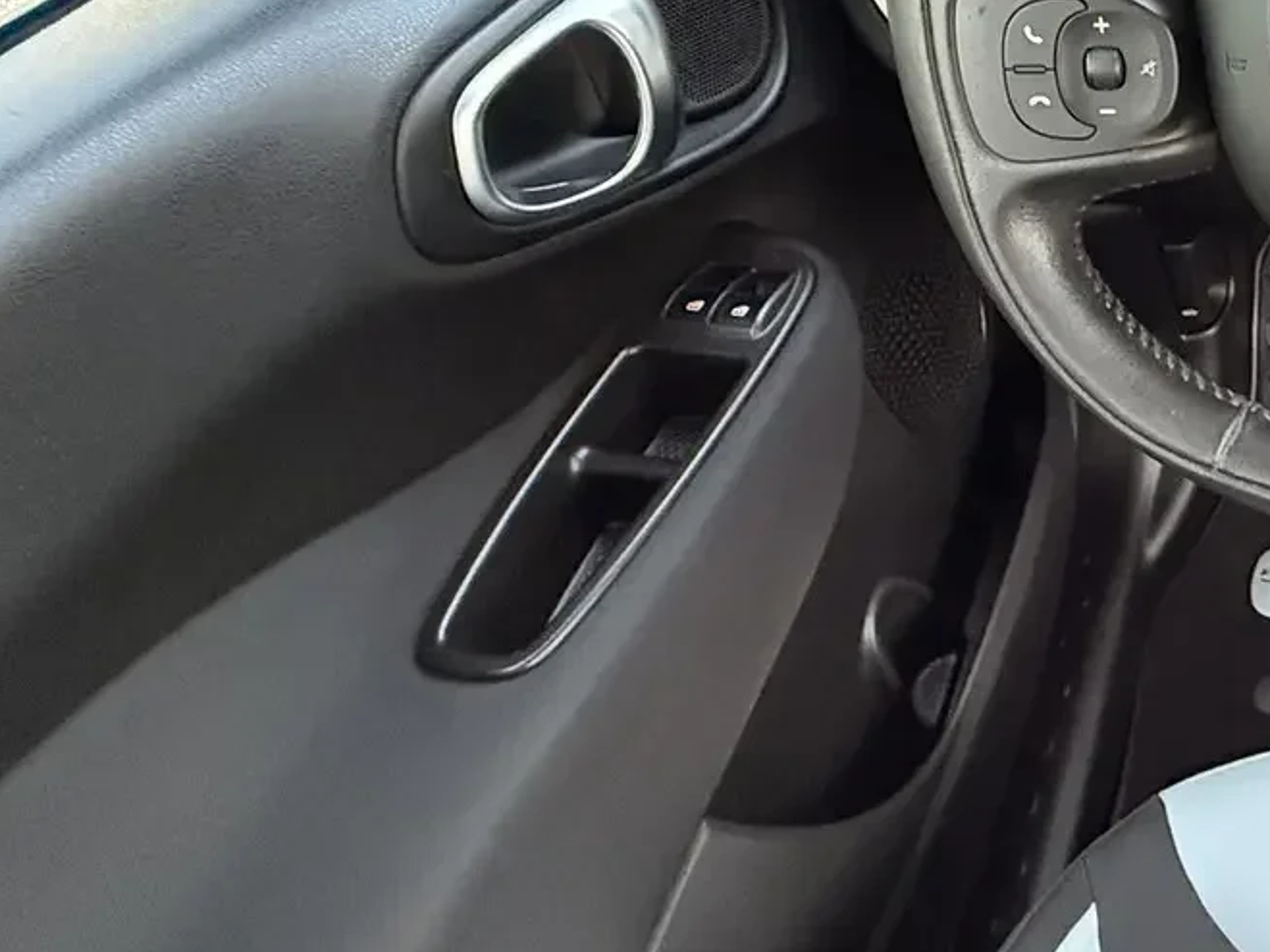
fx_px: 1247
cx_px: 1467
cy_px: 260
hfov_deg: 40.7
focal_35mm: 34
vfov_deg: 40.8
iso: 800
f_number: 2.2
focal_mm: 2.22
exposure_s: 1/60
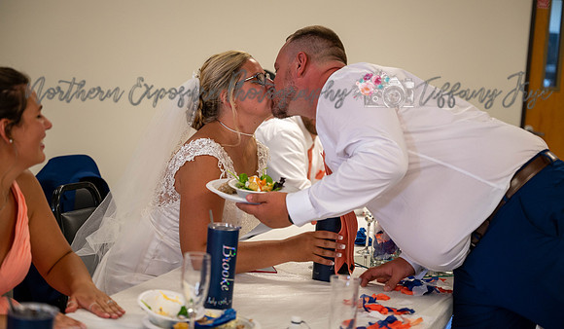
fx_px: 1096
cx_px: 282
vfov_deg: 17.1
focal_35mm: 73
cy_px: 141
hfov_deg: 28.9
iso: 900
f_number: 2.8
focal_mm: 70
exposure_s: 1/125
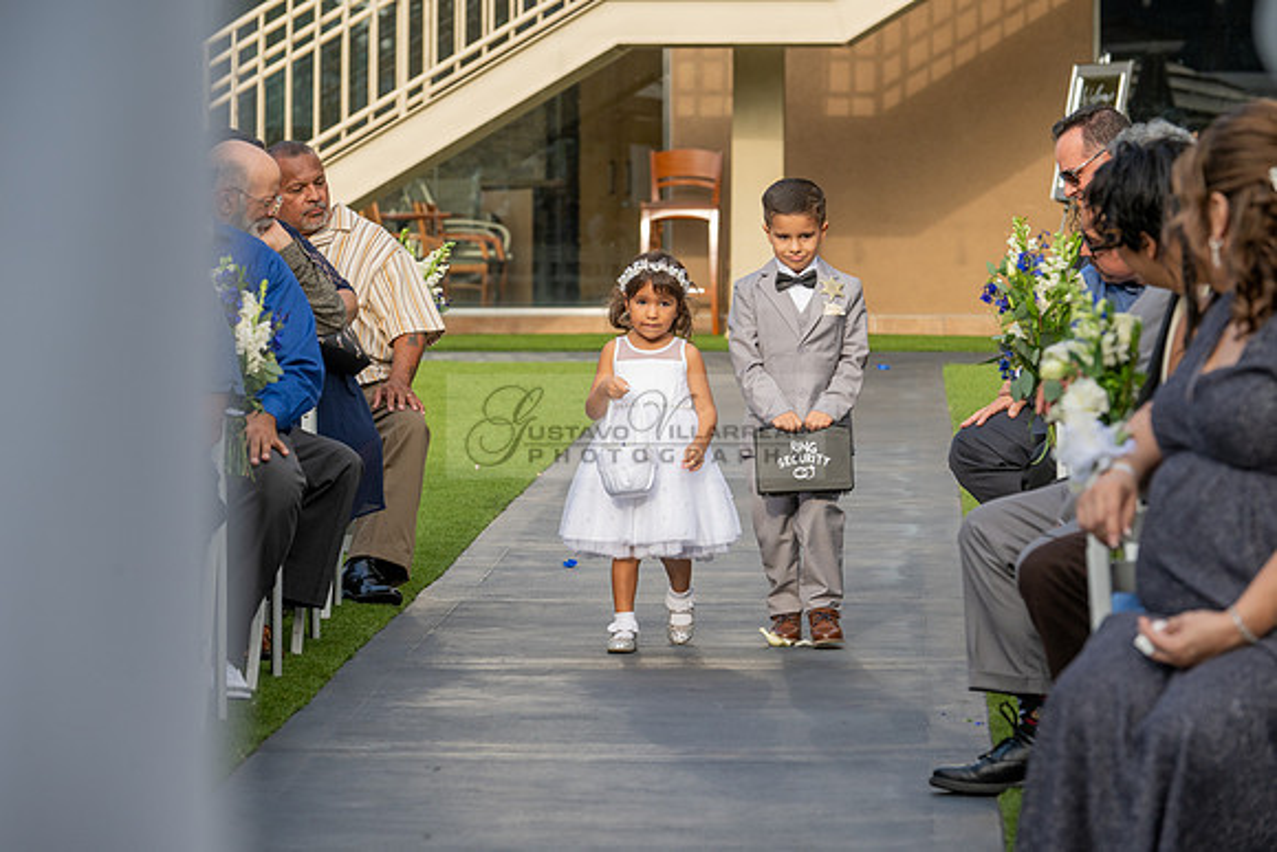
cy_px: 426
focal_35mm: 155
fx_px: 5499
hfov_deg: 13.2
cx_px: 638
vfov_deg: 8.9
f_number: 6.3
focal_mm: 155
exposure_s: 1/500
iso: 400
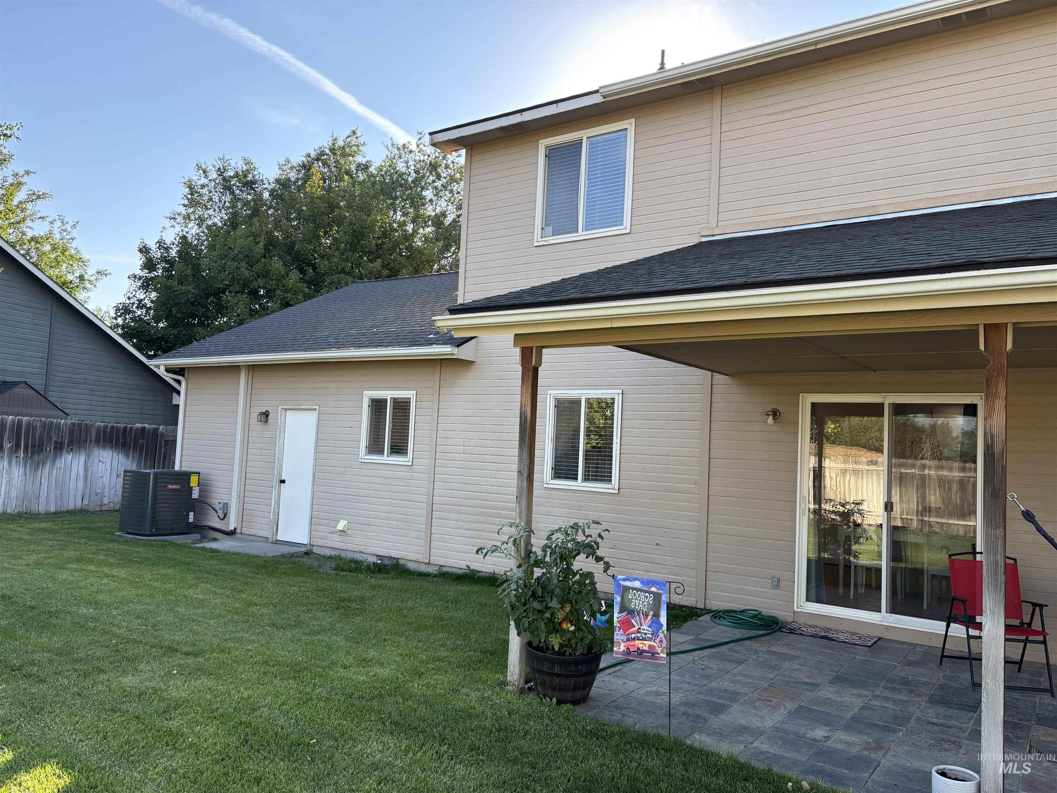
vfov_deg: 53.1
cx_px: 528
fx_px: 794
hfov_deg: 67.3
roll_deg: -2.7
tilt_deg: +2.8
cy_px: 396
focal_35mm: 26
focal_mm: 5.96
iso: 50
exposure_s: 1/498
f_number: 1.6
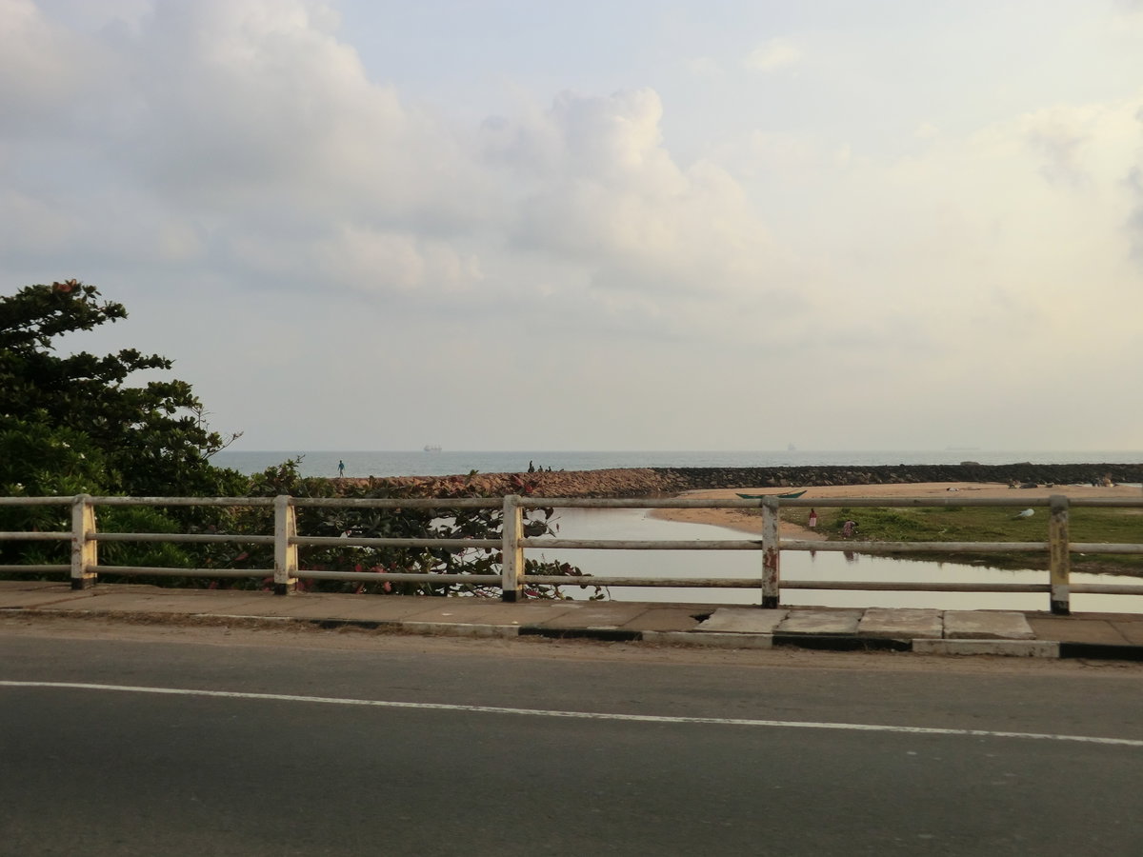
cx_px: 572
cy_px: 428
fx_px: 1123
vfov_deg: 41.8
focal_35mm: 34
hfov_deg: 54.0
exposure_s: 1/640
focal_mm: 6.1
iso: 80
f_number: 3.6
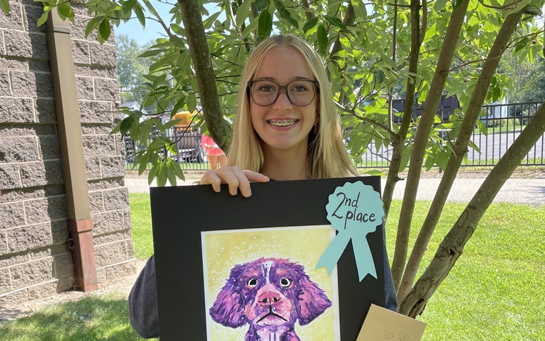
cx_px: 271
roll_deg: +1.1
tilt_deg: -9.3
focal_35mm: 37
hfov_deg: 52.7
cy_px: 222
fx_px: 550
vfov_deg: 34.2
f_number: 1.6
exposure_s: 1/535
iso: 32
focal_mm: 4.2
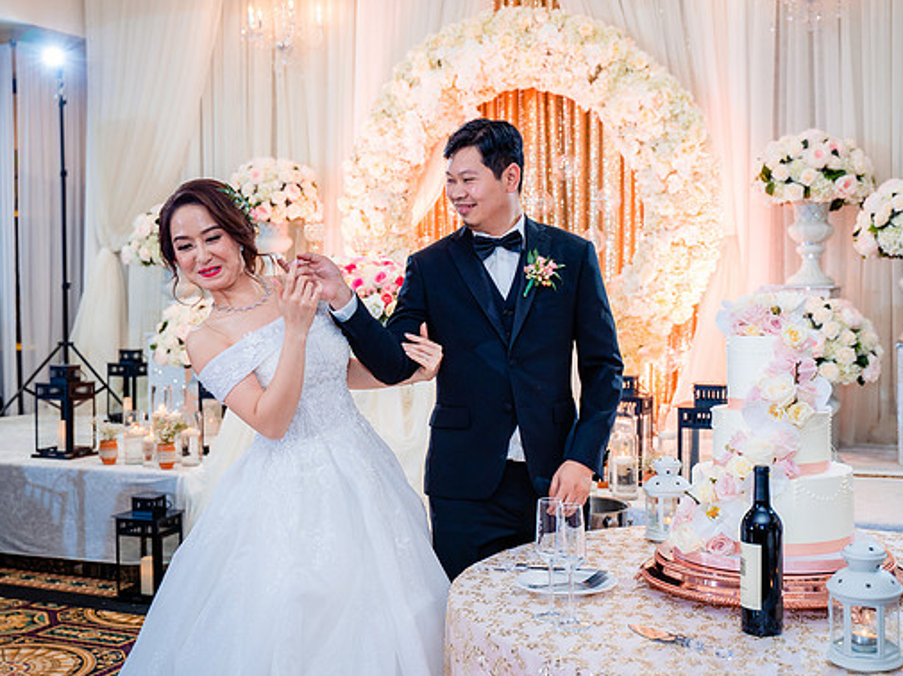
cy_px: 323
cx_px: 441
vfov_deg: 30.2
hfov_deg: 39.7
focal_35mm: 48
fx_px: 1251
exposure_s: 1/160
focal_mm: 39
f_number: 3.5
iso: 800
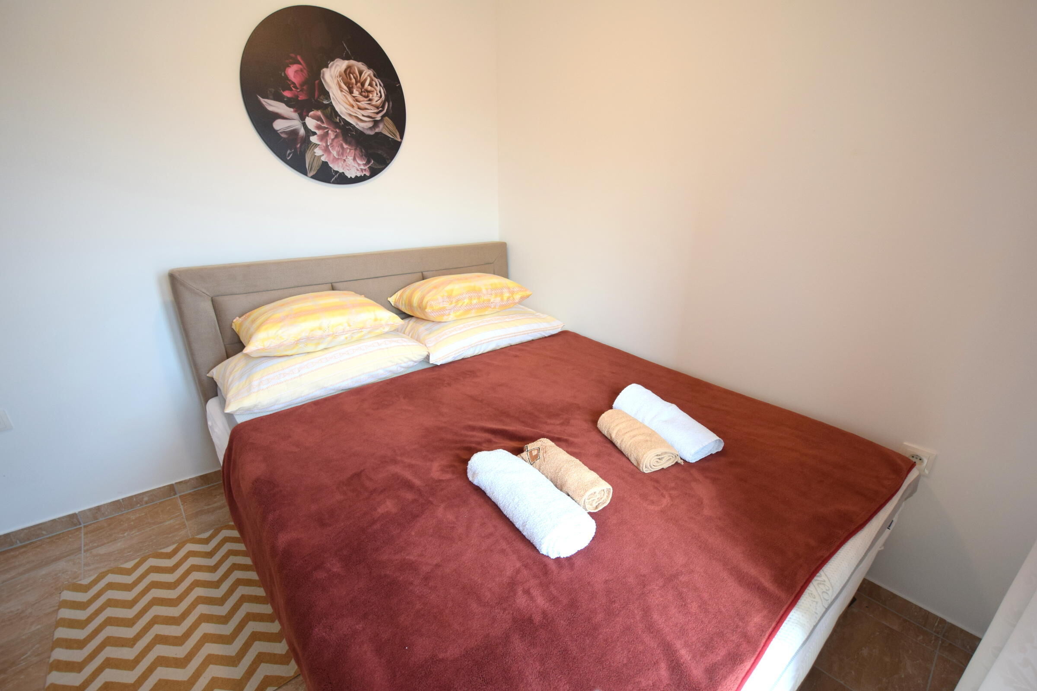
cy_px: 346
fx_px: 432
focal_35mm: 15
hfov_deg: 100.4
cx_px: 518
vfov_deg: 77.3
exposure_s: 1/60
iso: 560
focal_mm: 10
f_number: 4
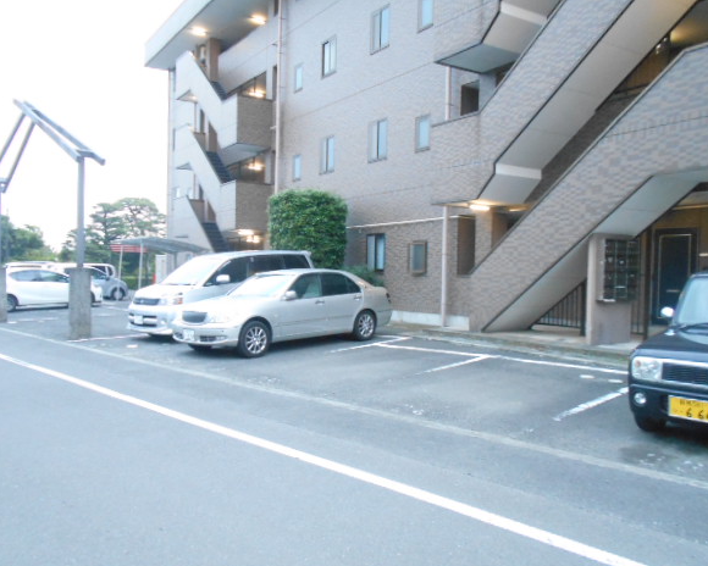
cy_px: 292
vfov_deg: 51.5
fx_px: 587
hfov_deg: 62.1
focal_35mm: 28
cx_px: 325
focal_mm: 4.6
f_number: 3.2
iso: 800
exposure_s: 1/40
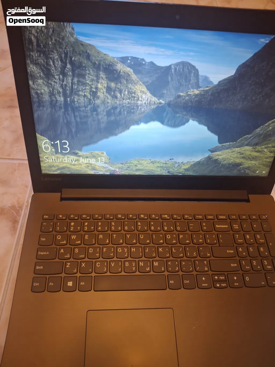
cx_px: 138
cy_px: 184
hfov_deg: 54.9
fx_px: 265
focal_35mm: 25
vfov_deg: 69.4
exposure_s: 1/50
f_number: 1.8
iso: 160
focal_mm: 4.69
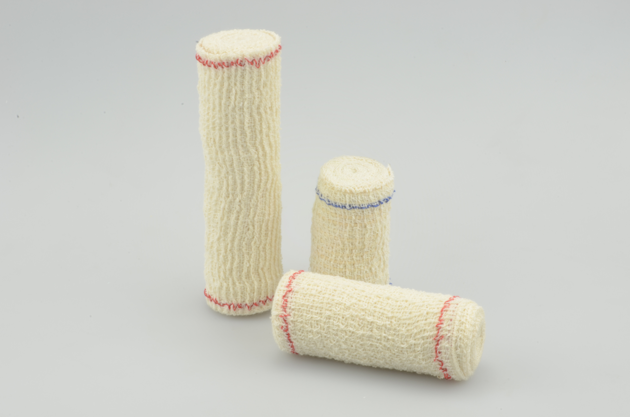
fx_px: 1624
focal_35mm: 93
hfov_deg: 22.0
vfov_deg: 14.6
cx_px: 315
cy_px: 208
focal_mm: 62
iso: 100
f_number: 32
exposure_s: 1/1.3
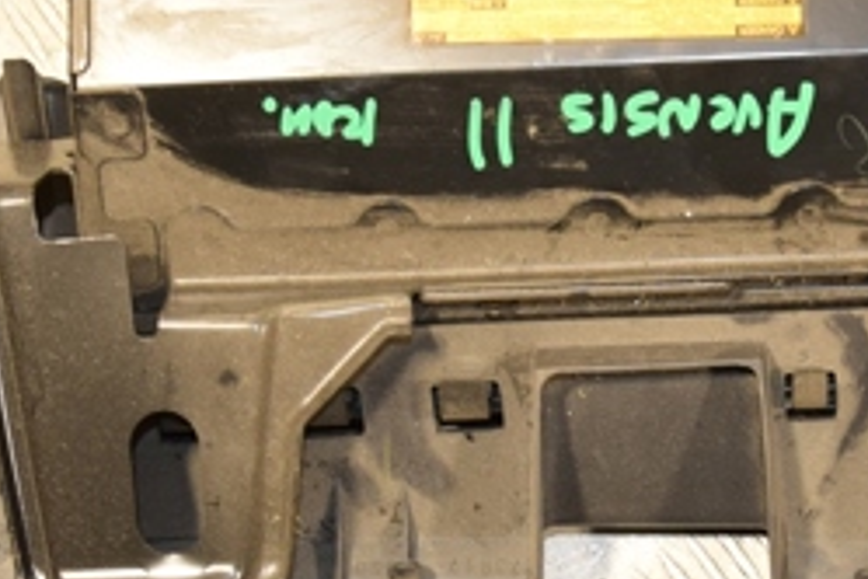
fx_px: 2321
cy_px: 328
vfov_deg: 14.2
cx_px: 586
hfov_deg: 21.1
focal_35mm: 96
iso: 800
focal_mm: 25
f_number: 5
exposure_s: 1/200
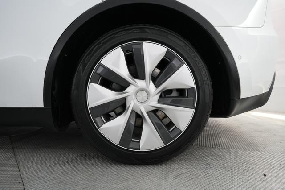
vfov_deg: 53.1
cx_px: 142
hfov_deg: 73.8
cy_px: 95
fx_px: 190
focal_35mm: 24
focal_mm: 24
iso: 2000
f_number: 2.8
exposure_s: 1/160
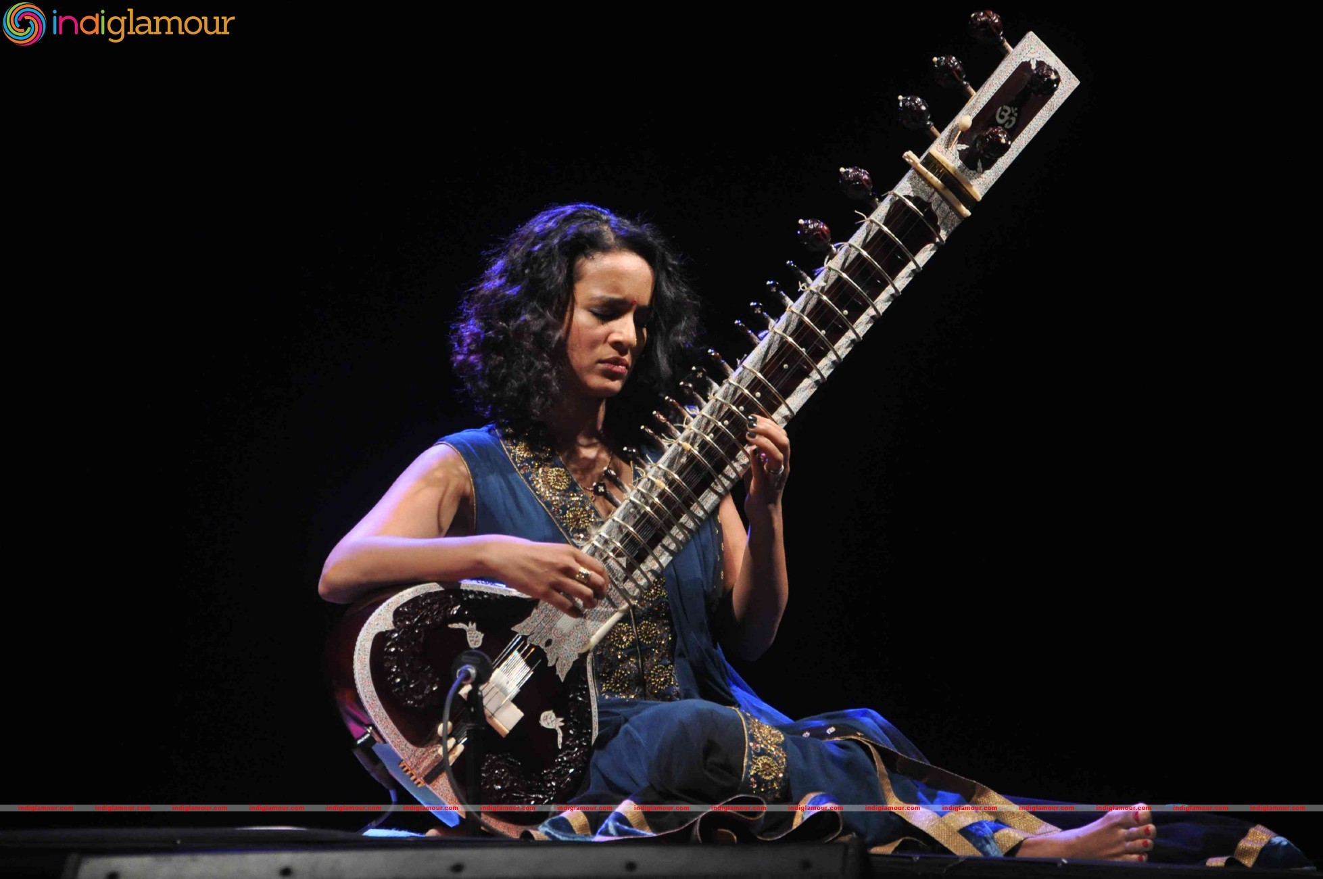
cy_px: 440
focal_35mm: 158
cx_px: 662
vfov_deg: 8.7
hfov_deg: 13.1
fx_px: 5781
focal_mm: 105
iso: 1000
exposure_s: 1/60
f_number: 9
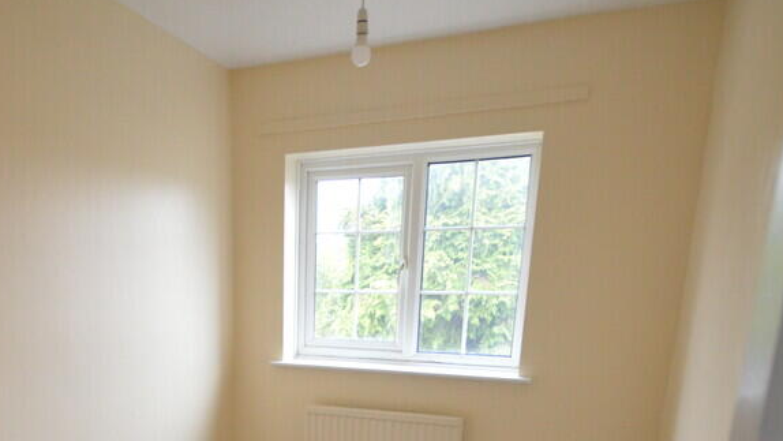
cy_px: 436
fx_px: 581
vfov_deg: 37.3
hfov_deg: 66.4
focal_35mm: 28
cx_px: 271
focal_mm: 10
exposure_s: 1/60
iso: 1400
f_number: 4
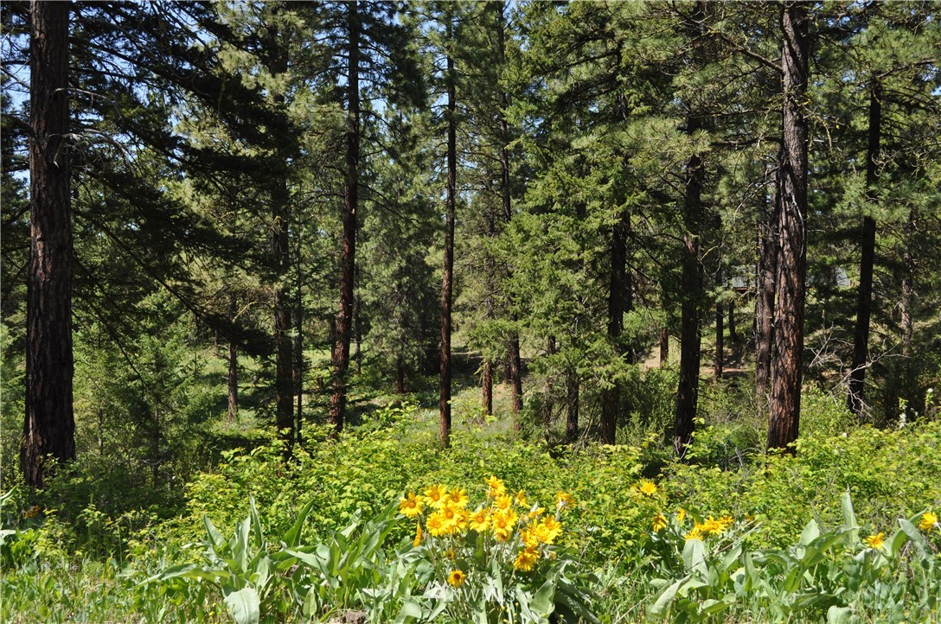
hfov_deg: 43.7
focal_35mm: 45
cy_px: 312
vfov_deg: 29.8
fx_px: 1174
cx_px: 470
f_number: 8
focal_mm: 30
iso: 200
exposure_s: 1/250
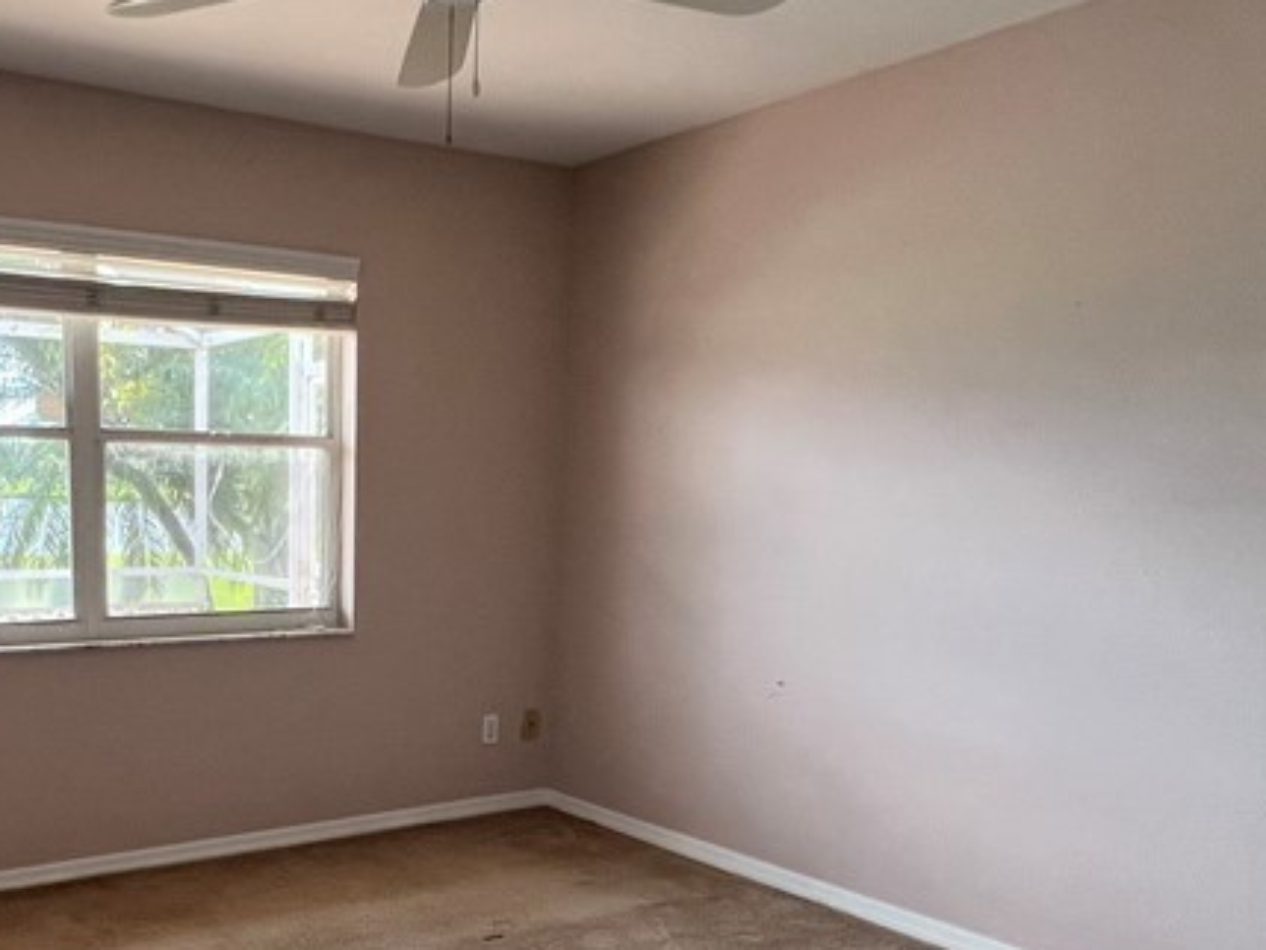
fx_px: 1134
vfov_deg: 44.1
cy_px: 702
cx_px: 336
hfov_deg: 55.9
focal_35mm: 31
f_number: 1.8
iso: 160
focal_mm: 1.57
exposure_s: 1/120
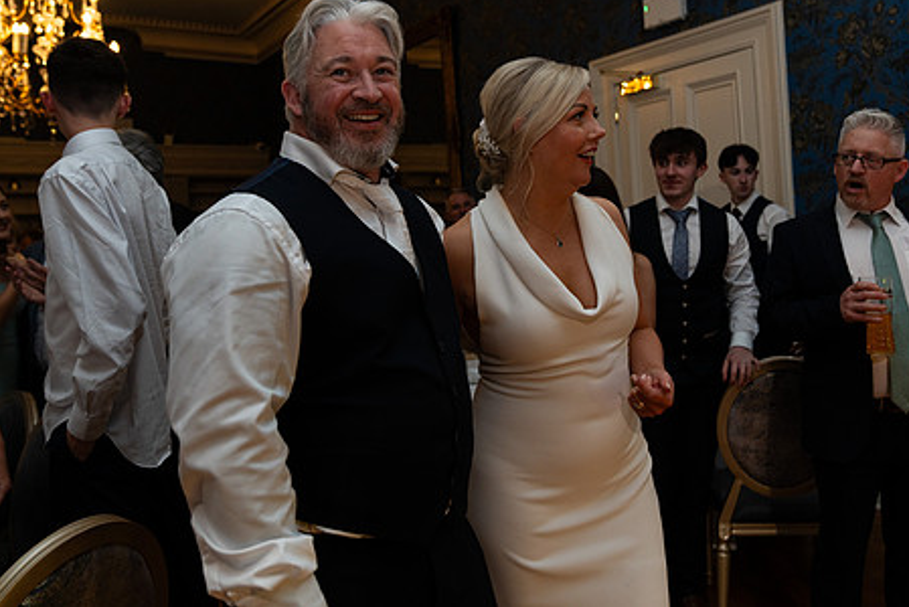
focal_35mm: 31
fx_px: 783
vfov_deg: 42.0
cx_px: 504
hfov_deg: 60.1
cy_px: 218
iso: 1250
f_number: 2.8
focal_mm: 24
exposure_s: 1/160
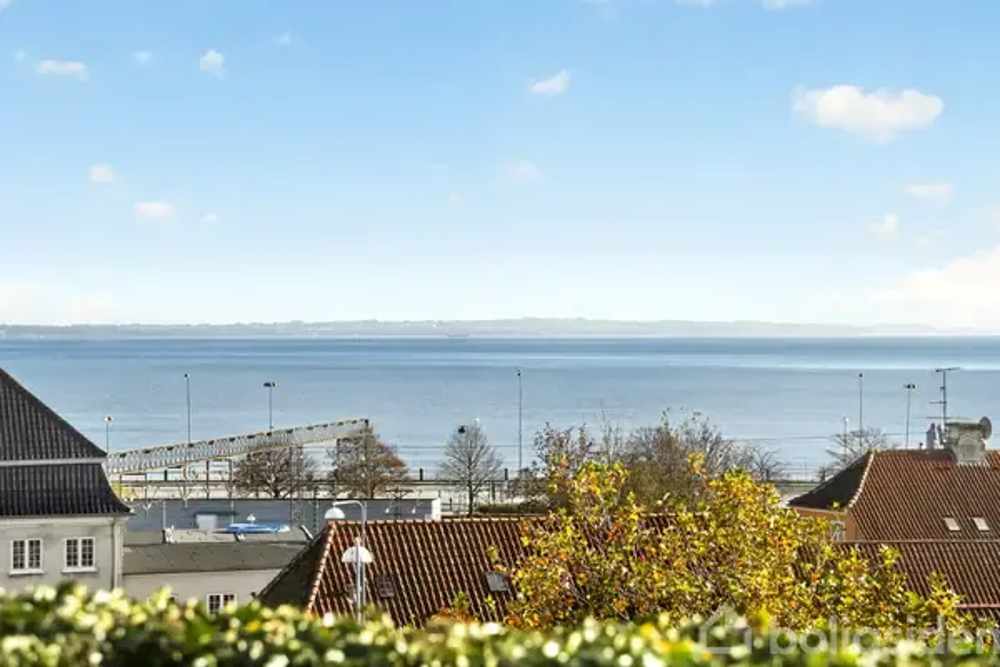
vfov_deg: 13.6
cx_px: 500
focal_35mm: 101
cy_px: 334
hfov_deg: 20.2
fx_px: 2805
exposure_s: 1/1000
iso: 400
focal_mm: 101
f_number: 8
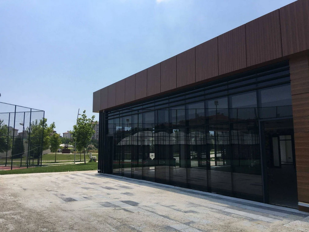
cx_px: 154
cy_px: 116
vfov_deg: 48.2
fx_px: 259
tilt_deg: +10.0
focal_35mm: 29
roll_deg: -0.3
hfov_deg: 61.7
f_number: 2.2
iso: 25
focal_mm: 4.15
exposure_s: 1/2137
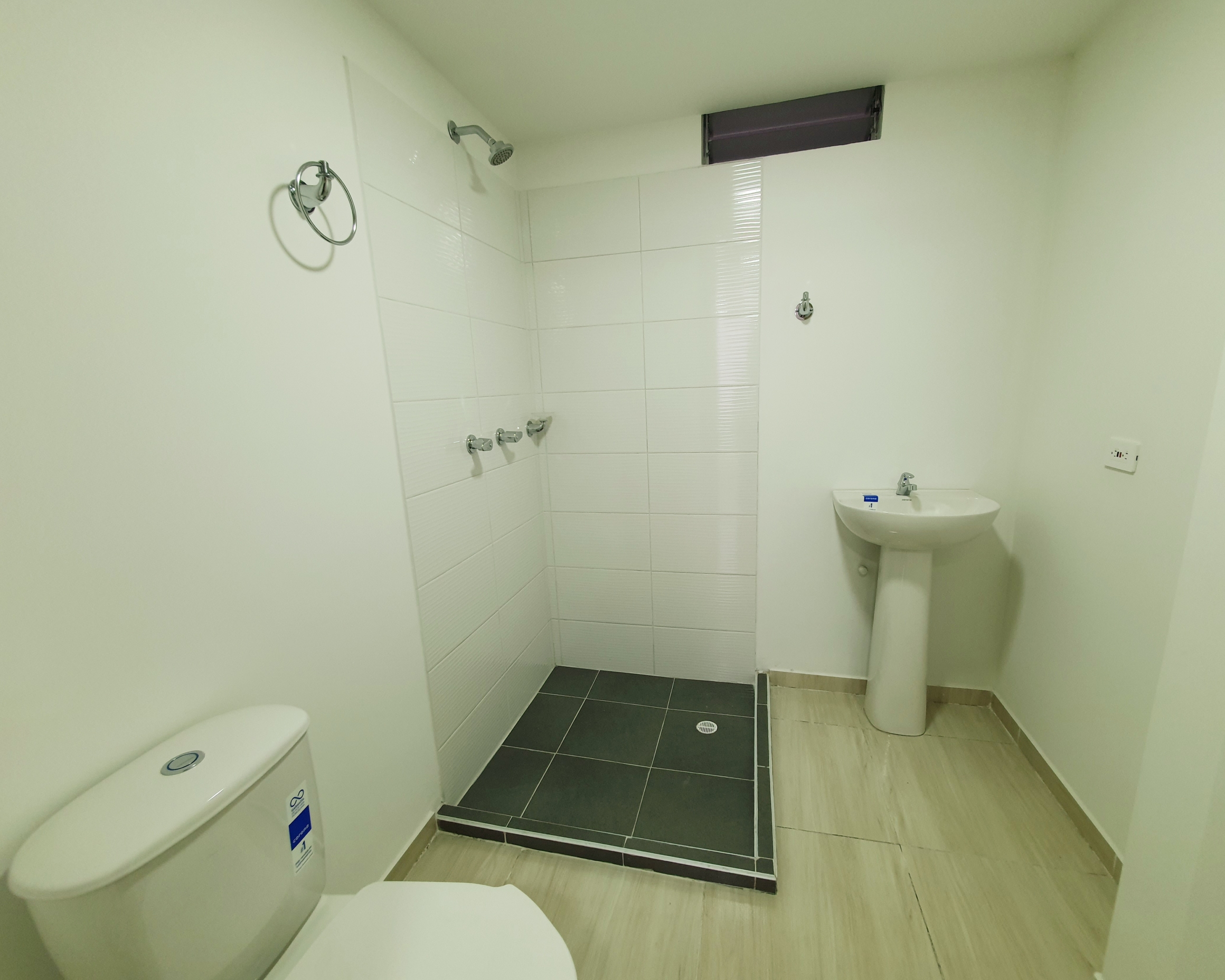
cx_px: 612
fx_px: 508
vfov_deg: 88.0
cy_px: 493
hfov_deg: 100.7
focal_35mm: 14
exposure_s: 1/60.2
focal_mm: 1.8
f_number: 2.2
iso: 80
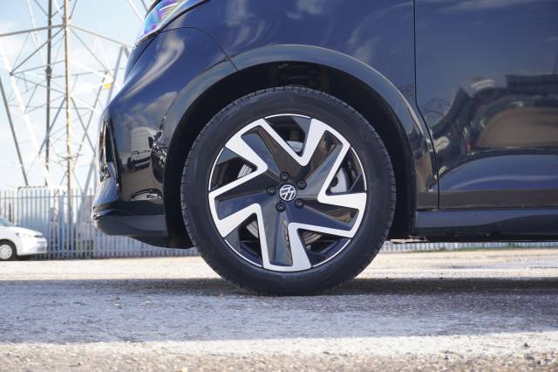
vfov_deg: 24.4
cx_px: 279
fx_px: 860
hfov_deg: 36.0
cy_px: 186
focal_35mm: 56
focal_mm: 37
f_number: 5.6
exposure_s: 1/60
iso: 160
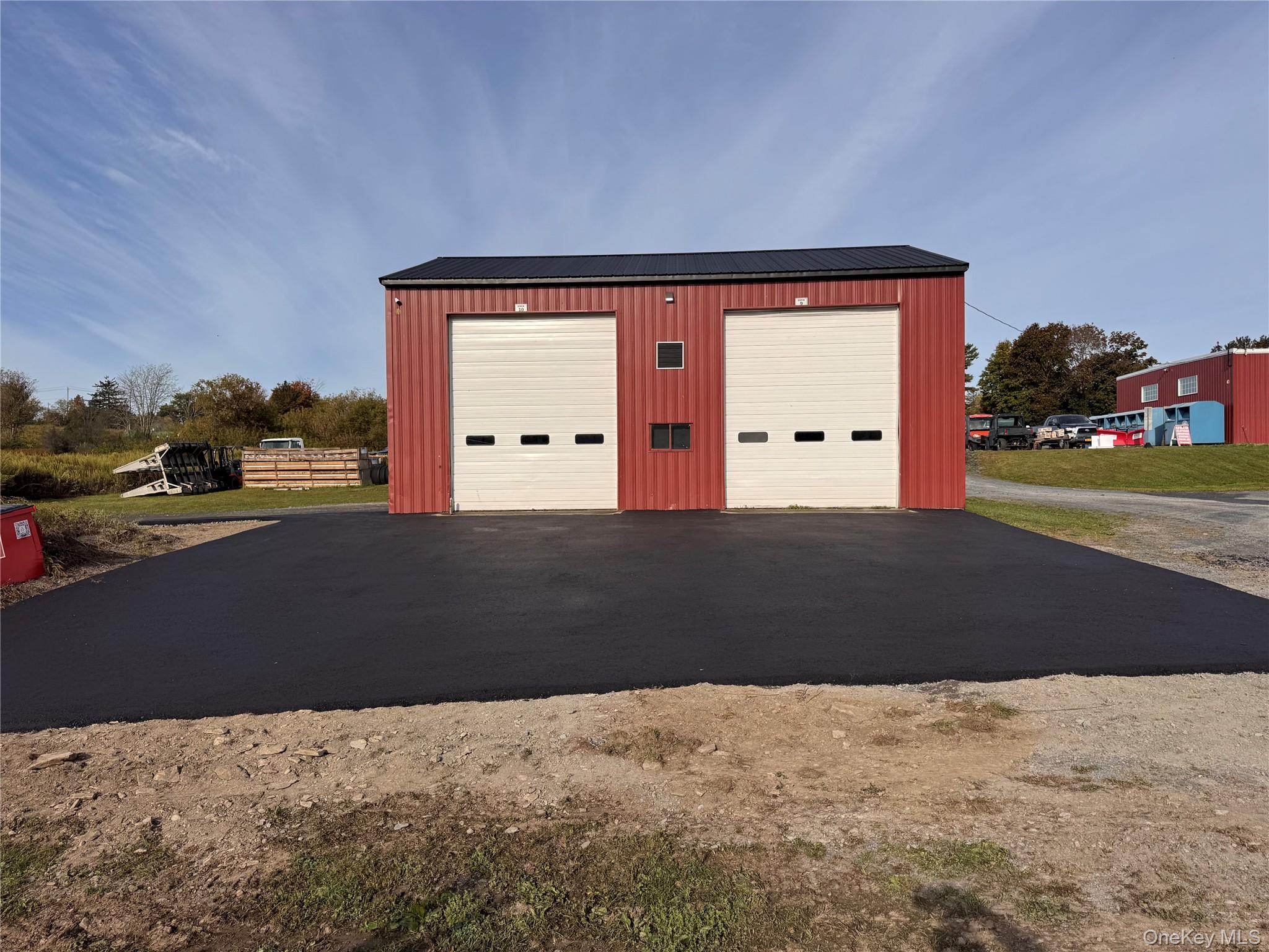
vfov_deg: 56.8
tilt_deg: +0.2
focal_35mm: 24
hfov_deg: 71.6
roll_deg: +0.5
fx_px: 880
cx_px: 634
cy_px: 476
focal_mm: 6.76
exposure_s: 1/5814
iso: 80
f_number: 1.78
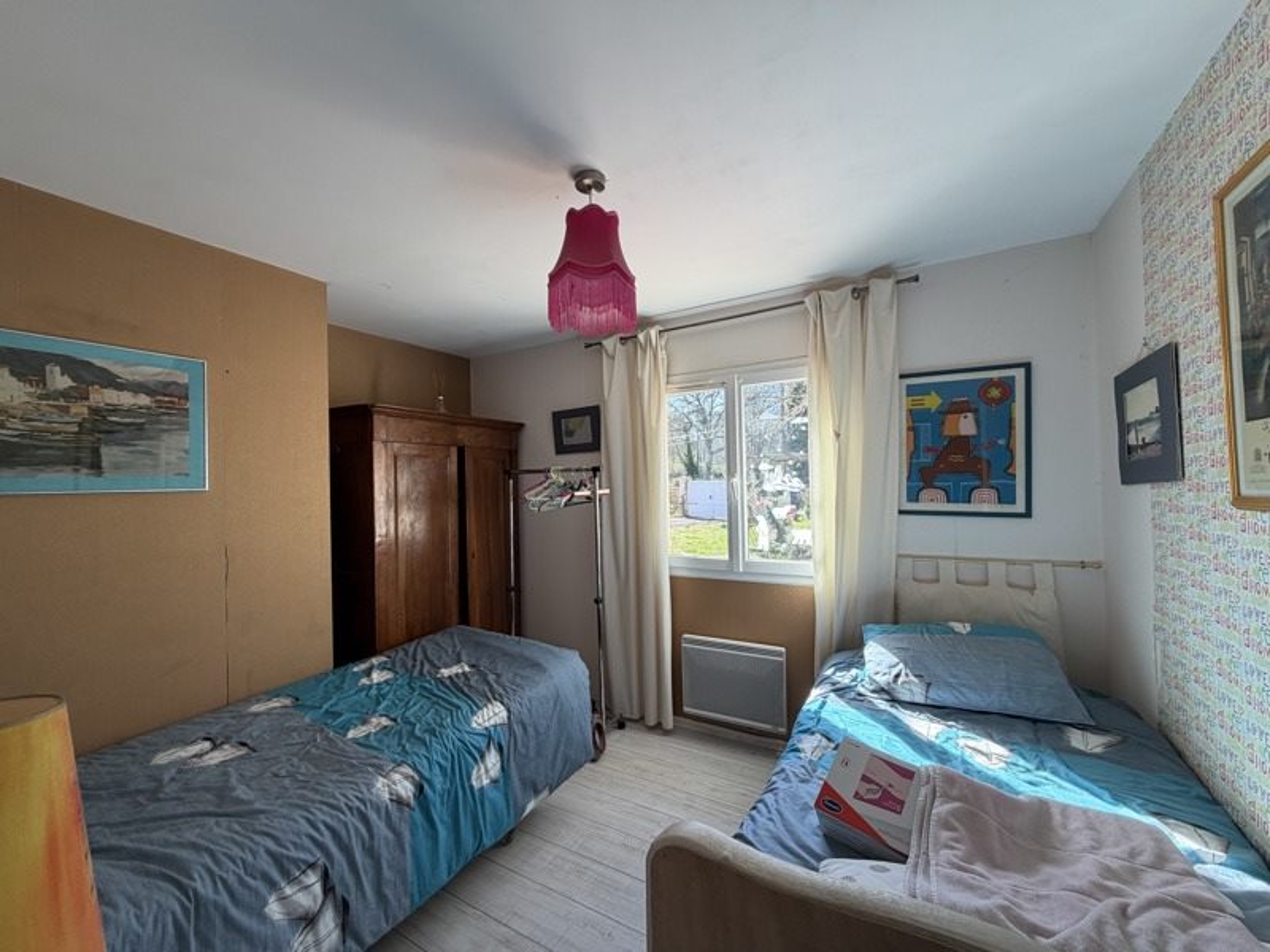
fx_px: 514
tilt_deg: +2.4
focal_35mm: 14
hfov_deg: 102.1
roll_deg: +1.9
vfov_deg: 85.7
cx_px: 635
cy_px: 476
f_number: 2.2
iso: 64
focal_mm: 2.22
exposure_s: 1/121
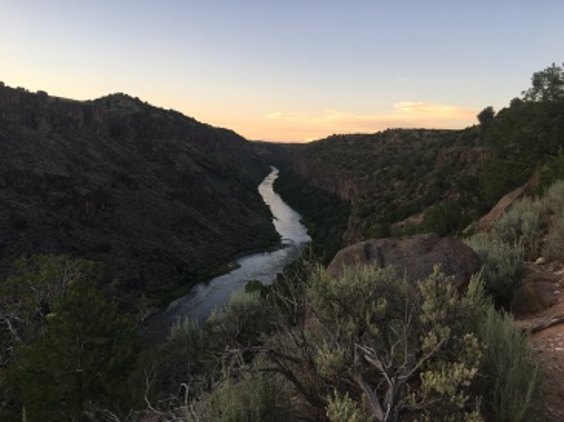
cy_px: 211
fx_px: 472
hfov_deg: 61.7
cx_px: 282
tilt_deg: -6.2
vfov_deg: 48.2
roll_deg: -2.8
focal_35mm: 29
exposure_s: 1/120
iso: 25
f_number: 2.2
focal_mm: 4.15
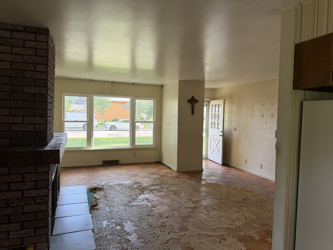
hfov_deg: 71.6
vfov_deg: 56.8
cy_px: 125
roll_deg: -0.4
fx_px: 231
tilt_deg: -1.9
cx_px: 166
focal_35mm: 24
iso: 200
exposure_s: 1/182
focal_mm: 6.76
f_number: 1.78
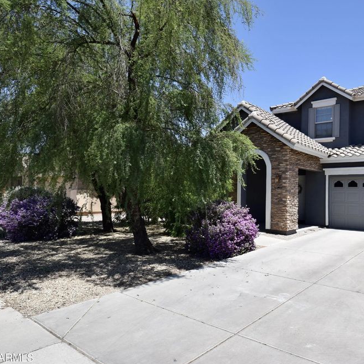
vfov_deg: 61.6
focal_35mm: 26
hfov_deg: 59.7
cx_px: 252
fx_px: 305
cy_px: 187
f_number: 9
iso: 200
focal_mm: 13
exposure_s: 1/320
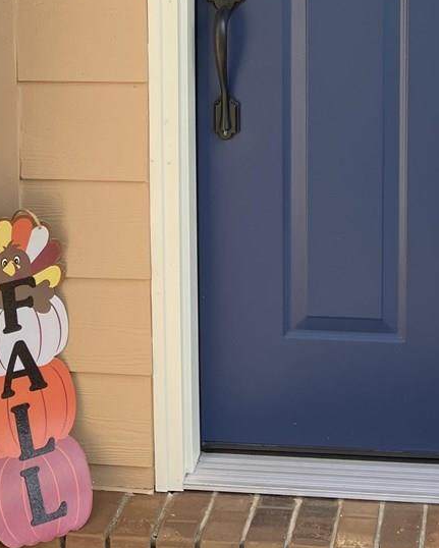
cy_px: -46
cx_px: 410
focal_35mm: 78
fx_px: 1266
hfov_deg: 19.3
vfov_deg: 23.1
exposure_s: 1/511
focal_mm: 3.99
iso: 32
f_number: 1.8
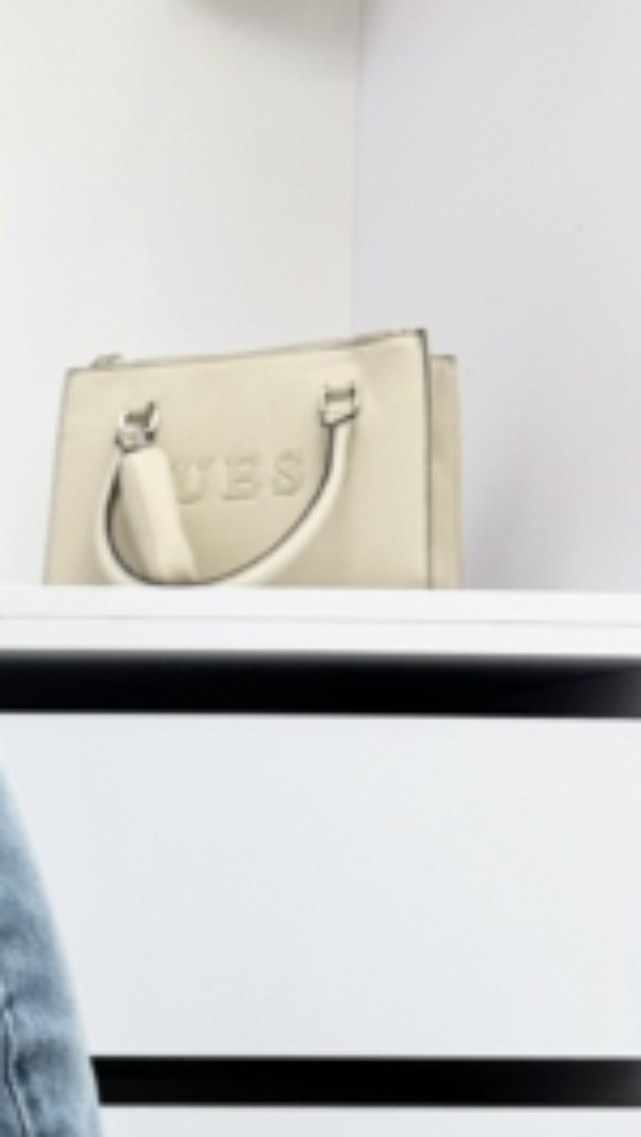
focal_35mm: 72
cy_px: 1066
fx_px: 2171
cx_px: -500
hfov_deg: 14.8
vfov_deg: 28.0
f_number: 1.8
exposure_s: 1/400
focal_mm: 6.86
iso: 80
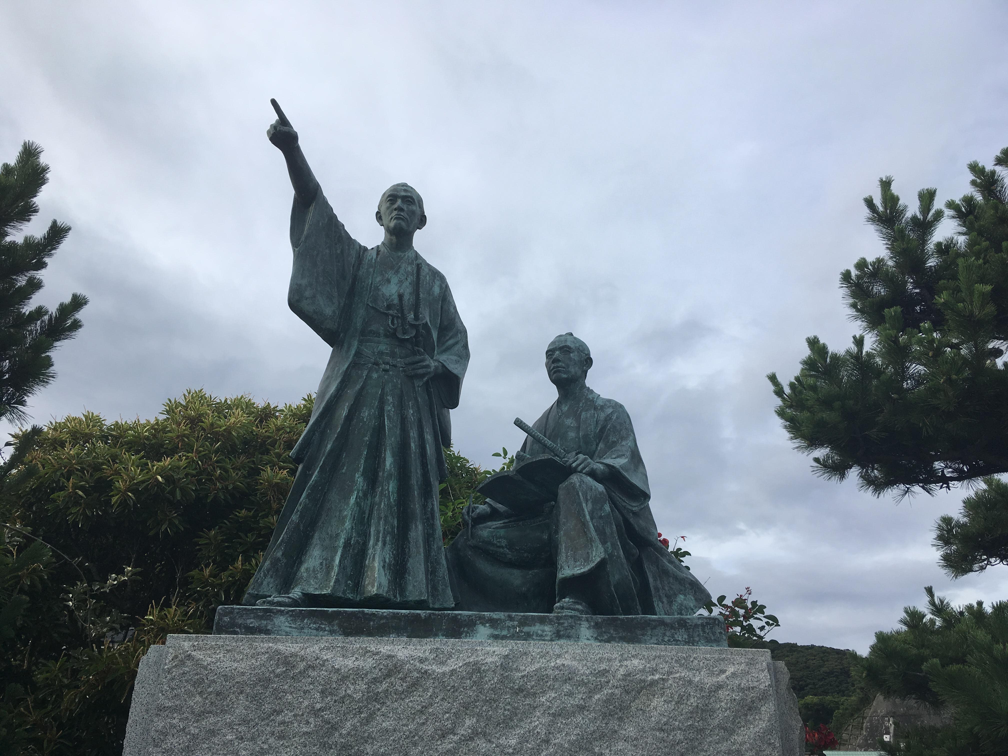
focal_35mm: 29
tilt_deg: +25.5
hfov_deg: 61.7
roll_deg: -1.4
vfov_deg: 48.2
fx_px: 844
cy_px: 378
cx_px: 504
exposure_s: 1/1054
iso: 25
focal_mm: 4.15
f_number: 2.2
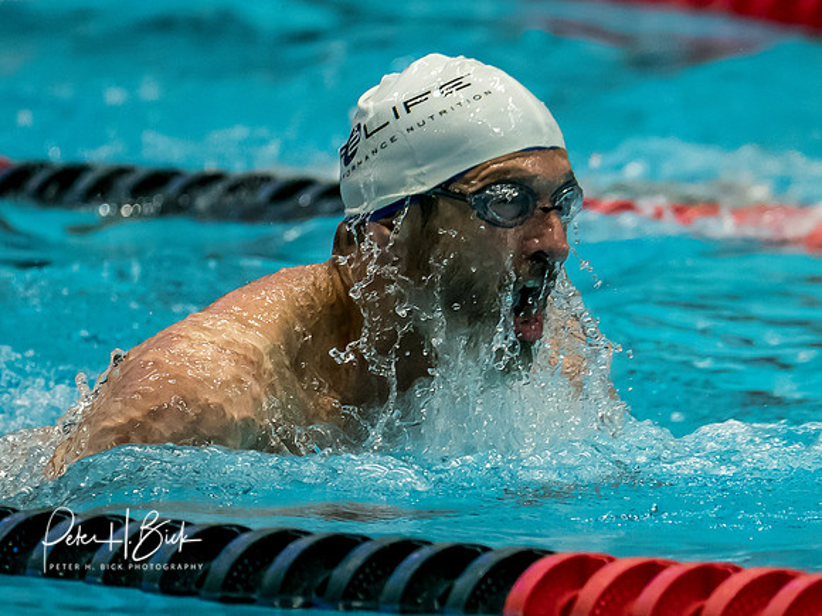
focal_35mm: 806
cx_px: 407
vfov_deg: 1.8
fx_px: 19141
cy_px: 435
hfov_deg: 2.5
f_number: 2.8
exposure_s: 1/1000
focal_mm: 200
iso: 2500
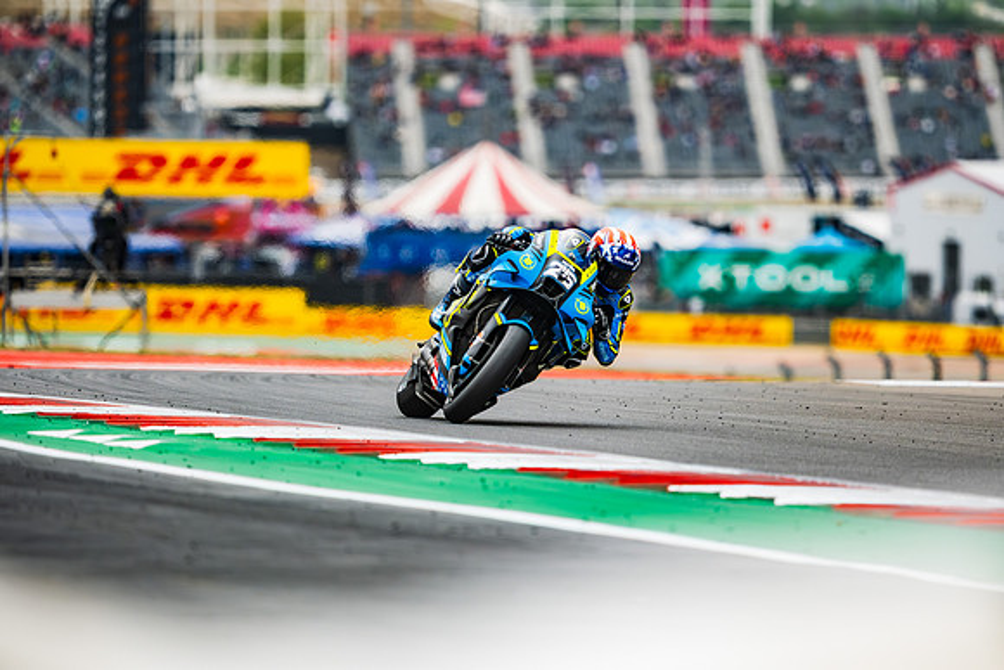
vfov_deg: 3.3
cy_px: 335
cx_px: 502
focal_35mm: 420
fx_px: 11716
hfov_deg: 4.9
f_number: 2.8
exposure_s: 1/2500
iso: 1000
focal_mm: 280
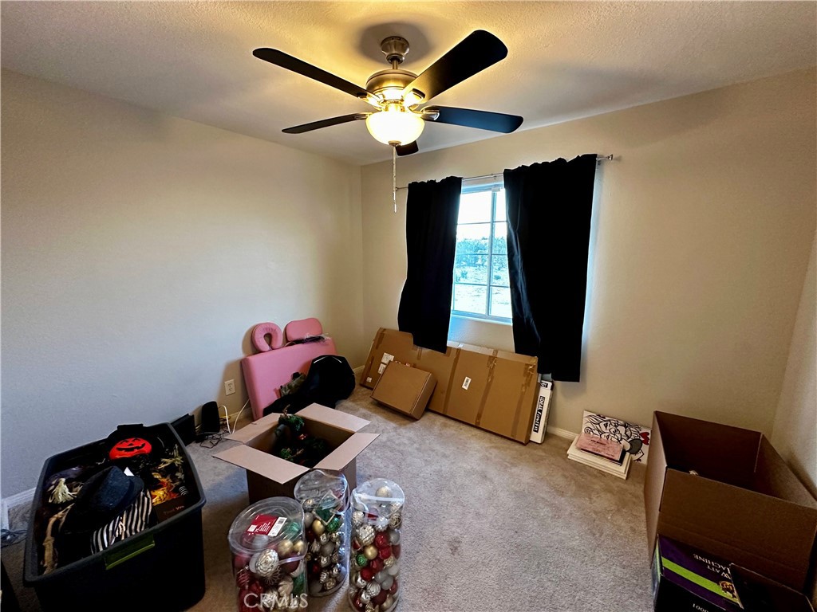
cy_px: 306
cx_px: 408
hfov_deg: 102.1
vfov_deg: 85.7
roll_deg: -0.3
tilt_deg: -8.9
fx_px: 330
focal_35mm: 14
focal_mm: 2.22
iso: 400
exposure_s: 1/60
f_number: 2.2
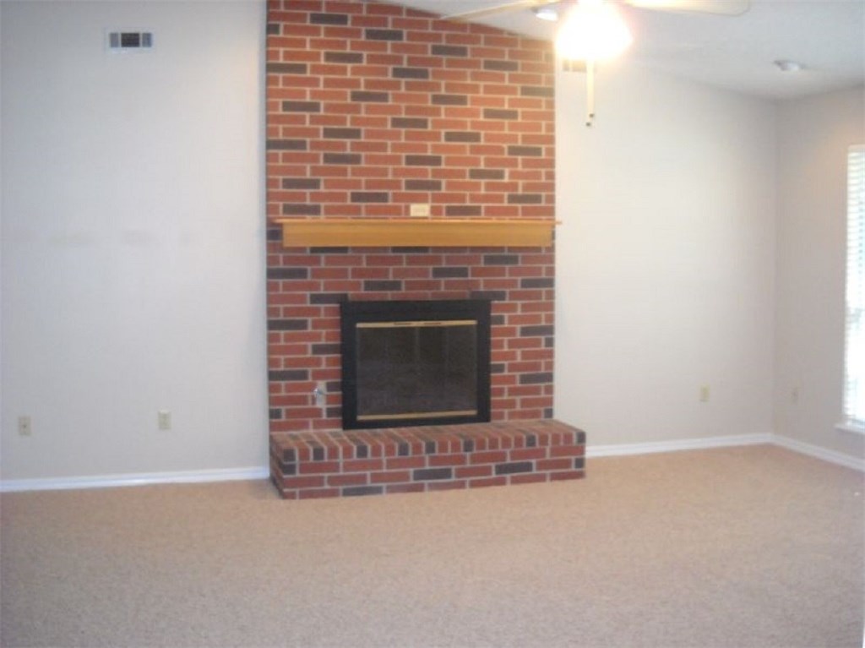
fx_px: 1024
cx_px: 432
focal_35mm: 41
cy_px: 324
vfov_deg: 35.1
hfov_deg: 45.8
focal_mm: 6.72
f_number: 3.1
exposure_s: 1/30
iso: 400
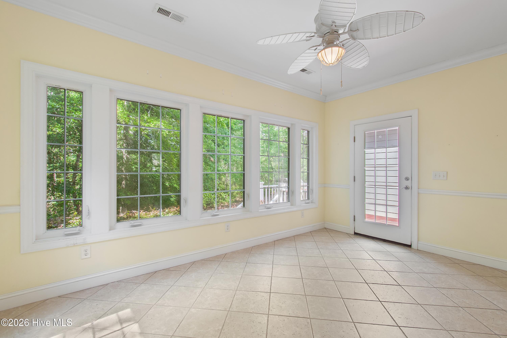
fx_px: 211
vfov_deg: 77.3
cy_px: 169
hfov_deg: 100.4
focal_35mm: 15
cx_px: 254
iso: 100
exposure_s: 1/13
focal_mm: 10
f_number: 4.5
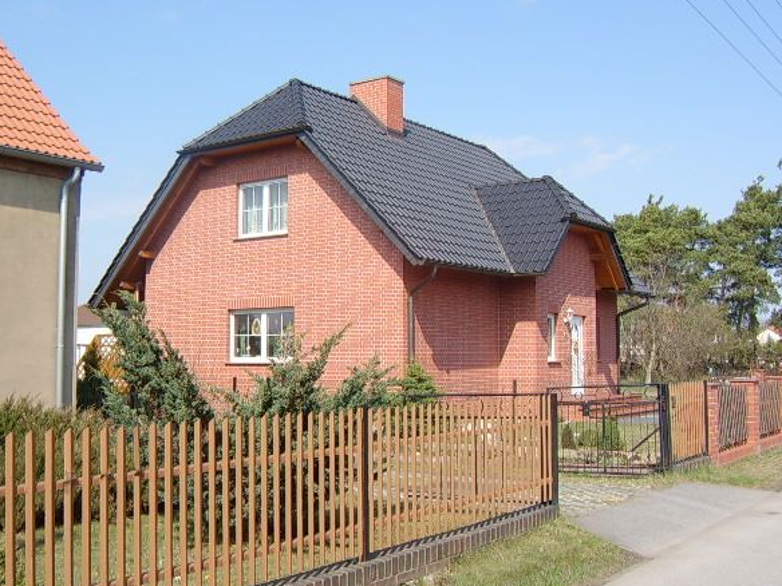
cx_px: 398
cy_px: 296
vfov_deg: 41.8
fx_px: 768
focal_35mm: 34
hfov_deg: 54.0
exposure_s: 1/104
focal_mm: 8.13
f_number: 6.7
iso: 50
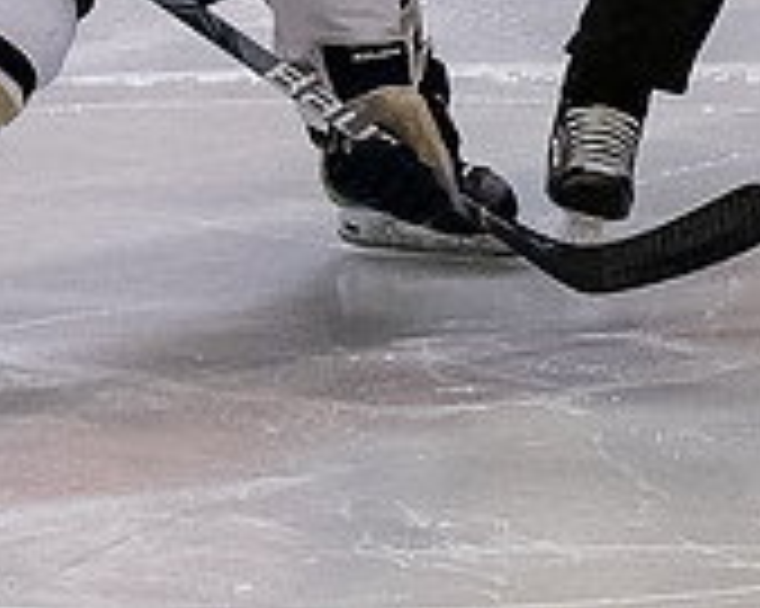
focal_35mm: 645
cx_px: 821
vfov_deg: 2.4
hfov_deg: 3.0
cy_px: -458
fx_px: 14500
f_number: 3.5
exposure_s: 1/800
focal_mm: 80
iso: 3200
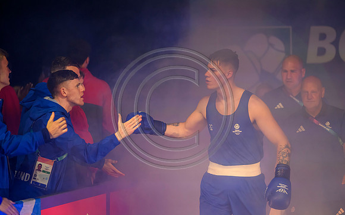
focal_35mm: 187
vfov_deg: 7.0
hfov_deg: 11.2
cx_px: 180
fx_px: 1754
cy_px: 95
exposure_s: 1/2000
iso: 2500
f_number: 3.2
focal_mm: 175
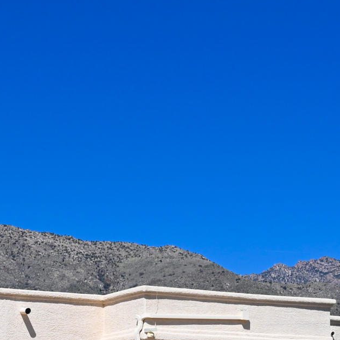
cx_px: 117
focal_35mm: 124
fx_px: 1378
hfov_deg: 14.0
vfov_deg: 13.9
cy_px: 328
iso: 100
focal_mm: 30.5
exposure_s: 1/500
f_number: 8
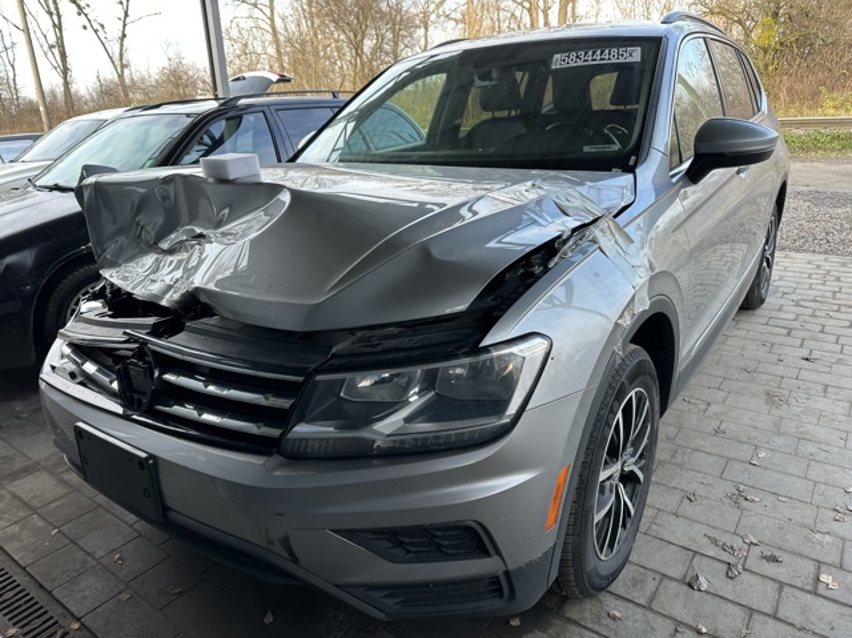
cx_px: 426
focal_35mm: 24
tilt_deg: -18.4
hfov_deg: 71.6
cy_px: 319
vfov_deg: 56.8
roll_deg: +1.8
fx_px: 590
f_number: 1.78
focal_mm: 6.86
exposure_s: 1/139
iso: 64
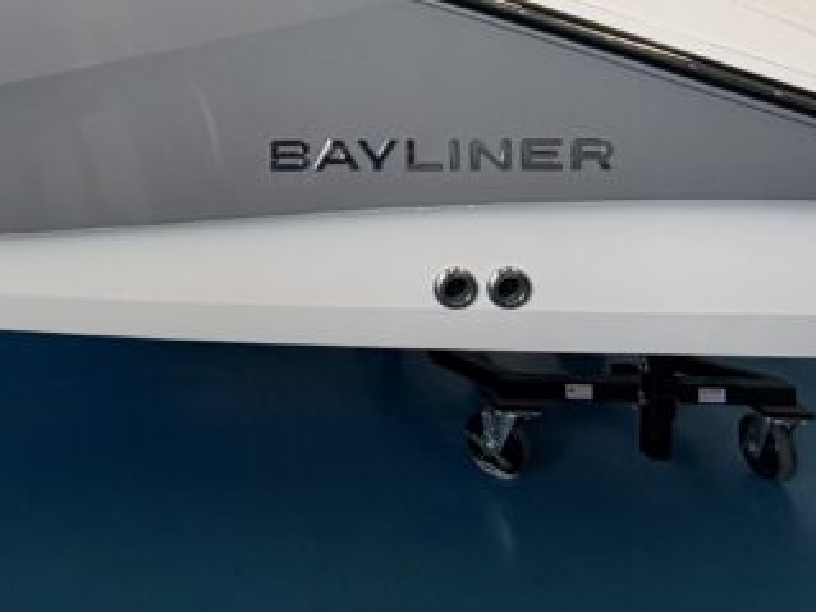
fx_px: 1060
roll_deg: +0.4
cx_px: -51
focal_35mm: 45
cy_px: -123
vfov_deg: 28.1
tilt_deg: +0.4
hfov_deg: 36.5
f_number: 2.2
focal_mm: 2.22
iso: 50
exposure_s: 1/129
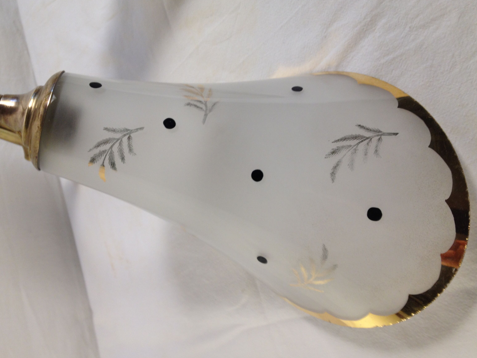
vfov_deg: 38.7
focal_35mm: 37
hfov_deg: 50.1
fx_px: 510
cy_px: 185
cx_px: 230
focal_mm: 4.28
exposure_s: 1/20
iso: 50
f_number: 2.4
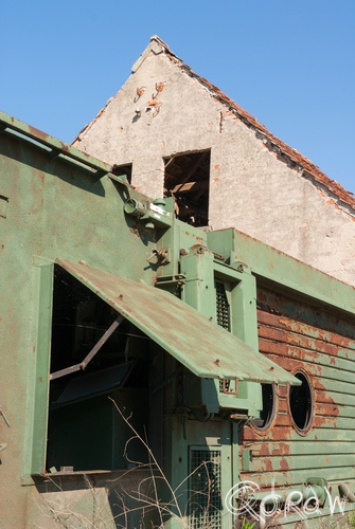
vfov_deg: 46.3
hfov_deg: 32.0
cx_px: 178
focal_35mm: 42
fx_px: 619
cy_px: 264
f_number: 10
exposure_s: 1/125
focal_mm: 28
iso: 100
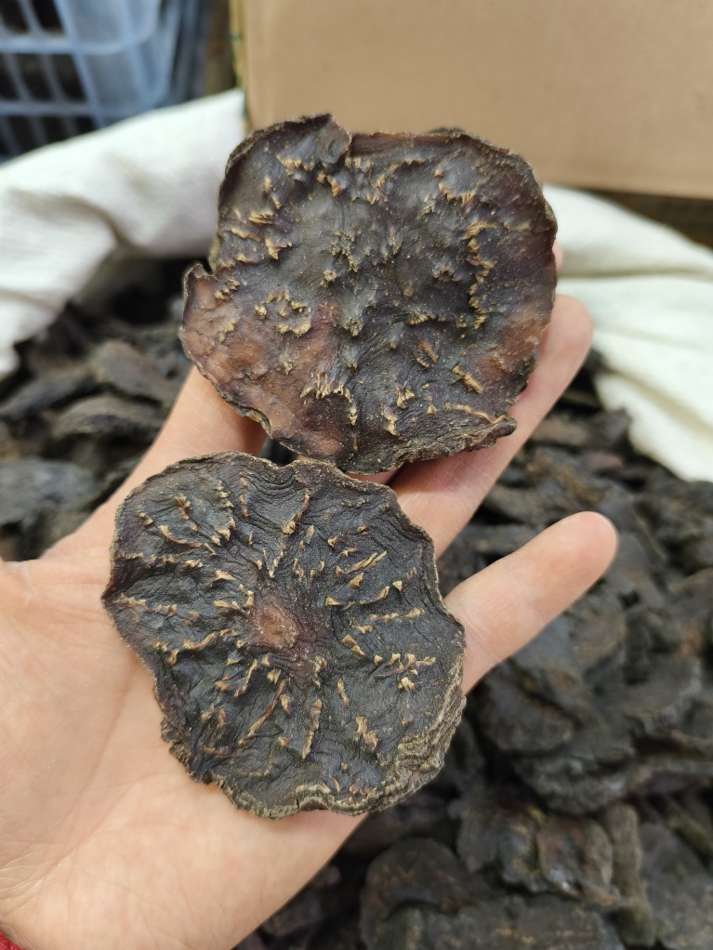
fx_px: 659
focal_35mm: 24
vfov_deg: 71.6
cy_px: 484
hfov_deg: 56.8
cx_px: 350
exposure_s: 1/50
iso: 320
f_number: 1.6
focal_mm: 5.84
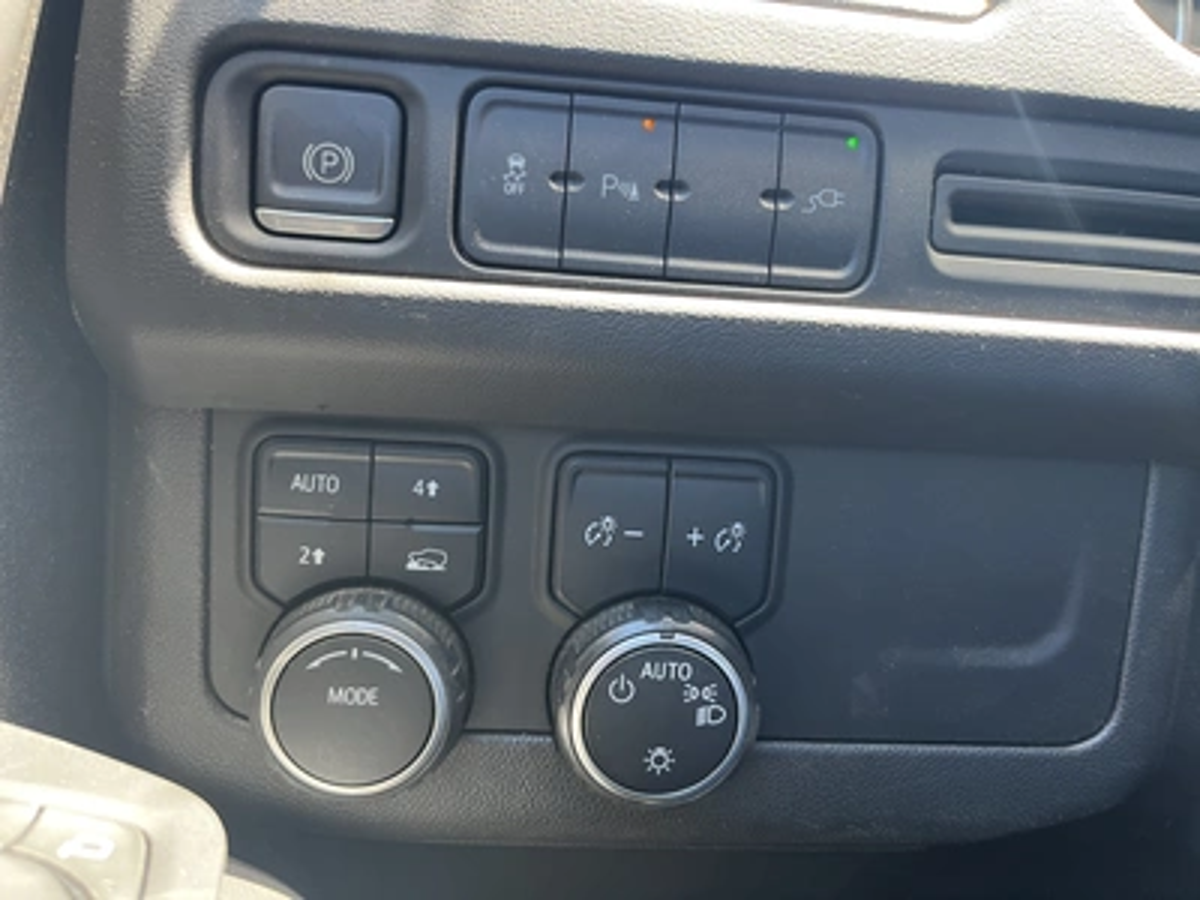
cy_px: 450
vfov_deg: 53.1
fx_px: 901
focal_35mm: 26
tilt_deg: -13.4
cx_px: 600
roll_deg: -5.4
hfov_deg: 67.3
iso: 125
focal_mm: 5.1
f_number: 1.6
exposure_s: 1/95
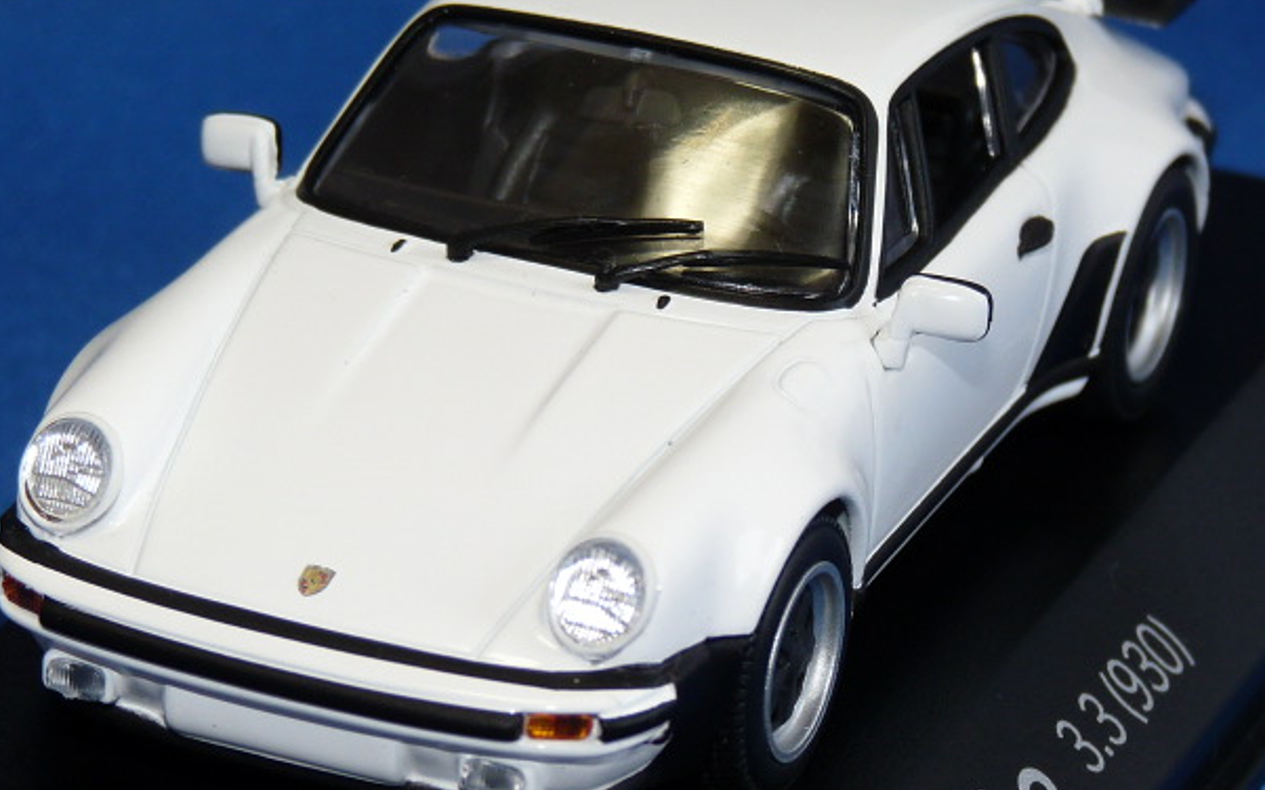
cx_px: 597
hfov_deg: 10.3
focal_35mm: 204
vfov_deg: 6.4
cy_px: 355
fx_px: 7032
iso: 100
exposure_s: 1/40
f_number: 3.6
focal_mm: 18
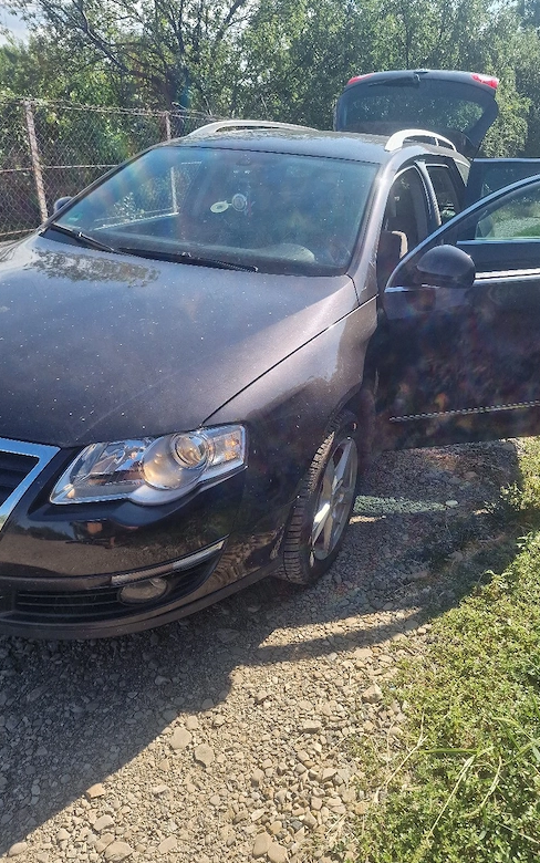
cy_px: 438
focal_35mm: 25
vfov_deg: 72.5
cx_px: 318
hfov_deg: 49.1
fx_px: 588
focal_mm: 6.4
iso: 50
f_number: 1.8
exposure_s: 1/455
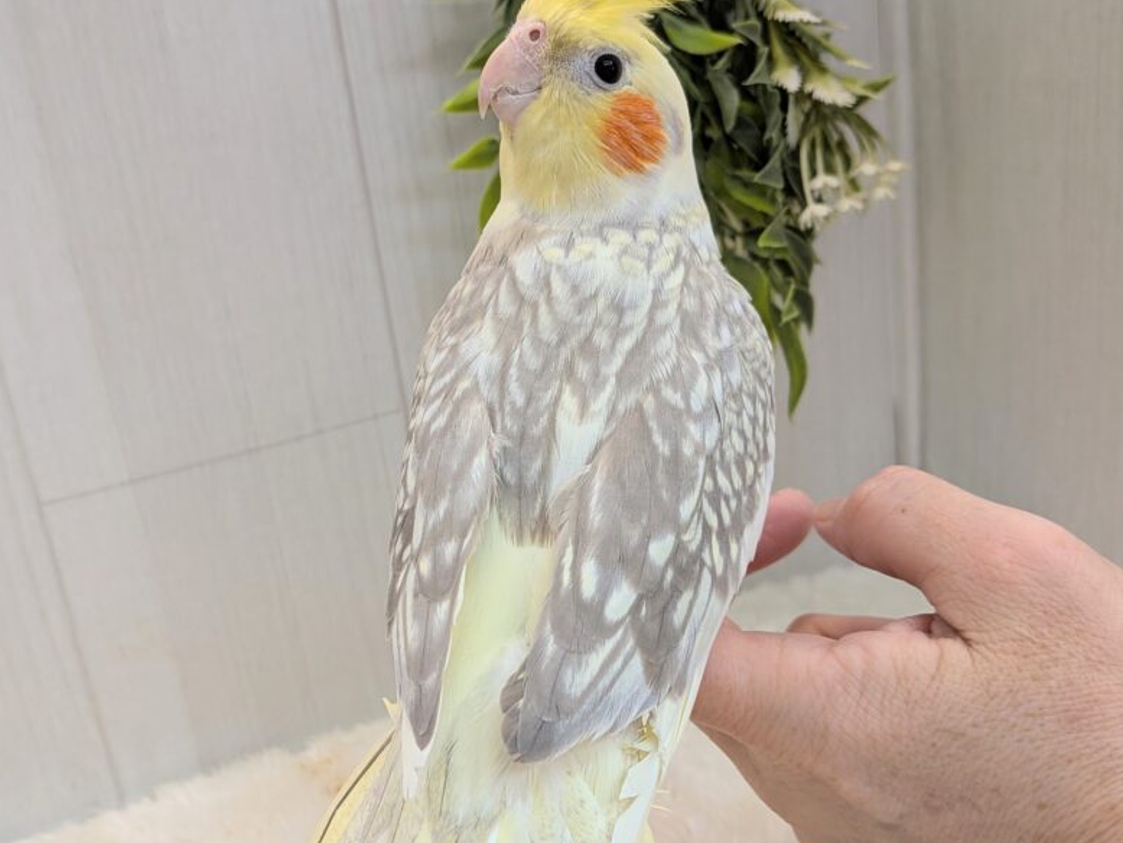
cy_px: 466
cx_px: 419
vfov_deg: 38.6
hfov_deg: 49.6
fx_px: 1201
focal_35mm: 37
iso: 58
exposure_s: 1/100
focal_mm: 4.53
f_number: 1.7
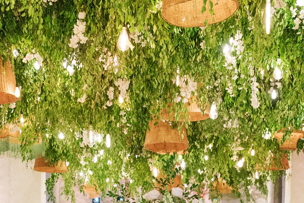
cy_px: 298
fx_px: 667
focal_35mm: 79
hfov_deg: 25.7
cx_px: 154
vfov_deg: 16.0
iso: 2000
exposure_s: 1/100
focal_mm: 24
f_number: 2.8
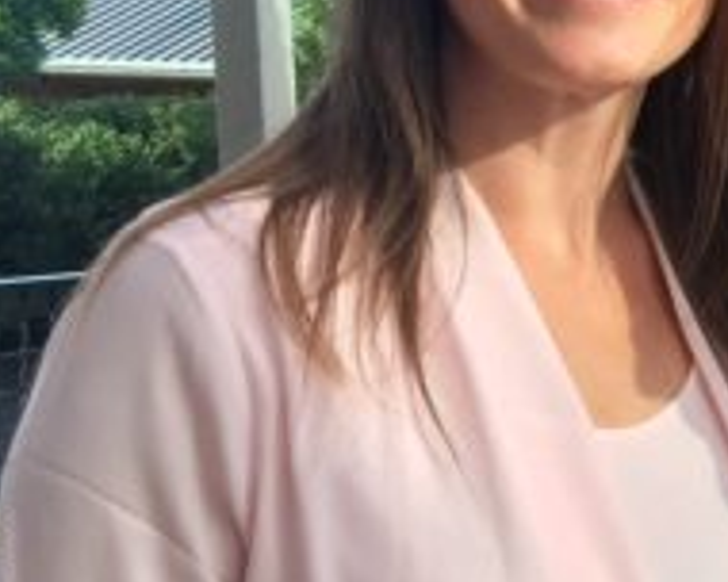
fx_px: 2542
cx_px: 1134
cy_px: 203
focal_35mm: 118
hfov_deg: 15.0
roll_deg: -1.2
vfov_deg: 13.1
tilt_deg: -1.9
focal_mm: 4.15
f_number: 2.2
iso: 32
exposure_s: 1/565
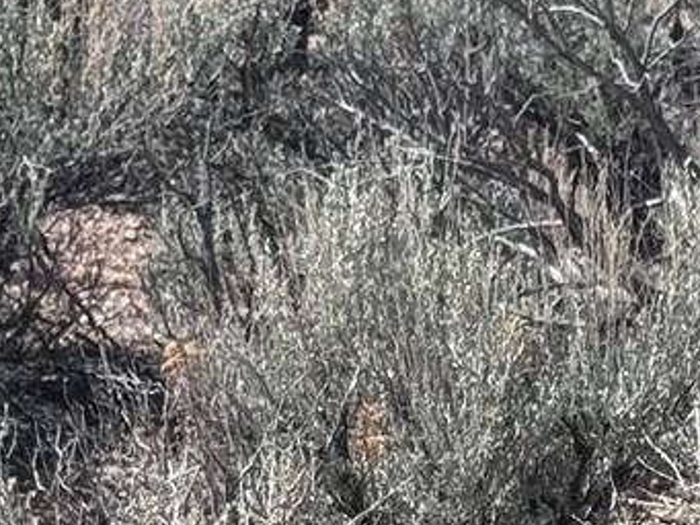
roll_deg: -0.5
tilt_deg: -17.3
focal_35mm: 225
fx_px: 4552
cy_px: 675
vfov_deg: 6.6
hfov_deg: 8.8
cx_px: 550
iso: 64
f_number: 1.78
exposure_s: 1/3425
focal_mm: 6.76
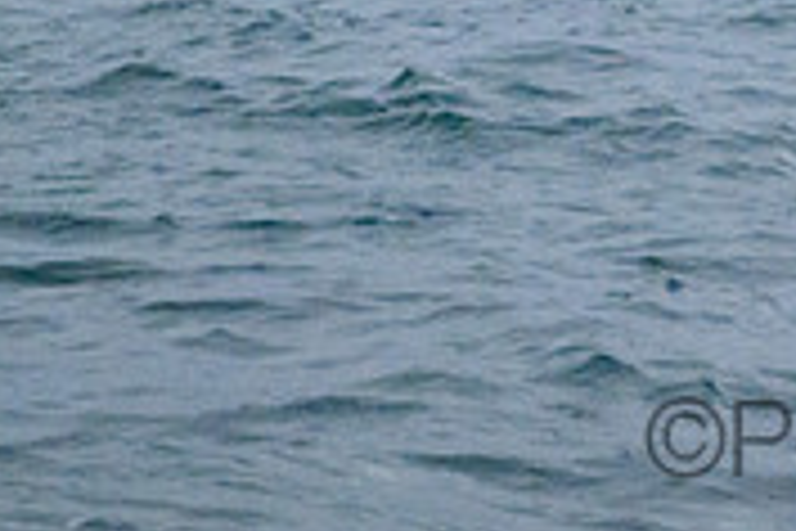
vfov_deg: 0.4
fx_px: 79726
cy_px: -490
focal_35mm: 3606
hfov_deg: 0.6
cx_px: 1482
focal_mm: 800
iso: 3200
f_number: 11
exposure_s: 1/2000
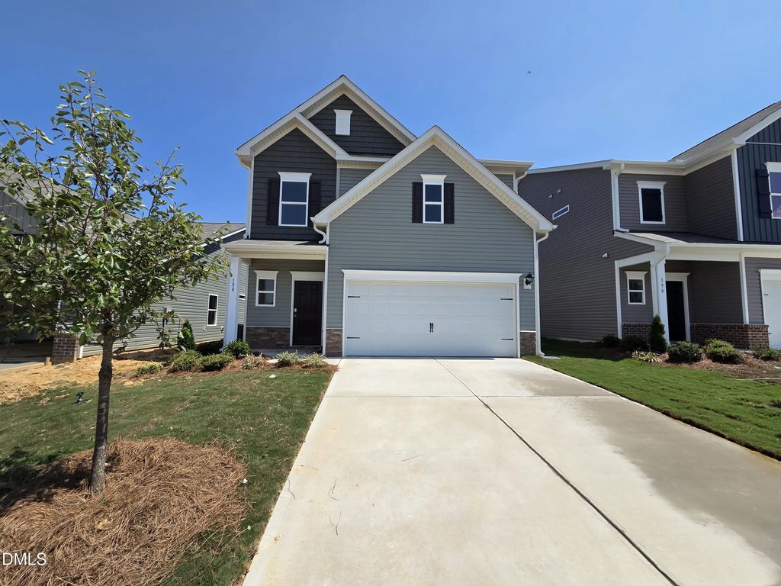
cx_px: 390
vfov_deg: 89.9
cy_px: 293
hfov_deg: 106.2
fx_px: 293
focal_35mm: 13
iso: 50
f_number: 2.2
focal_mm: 2.2
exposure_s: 1/2874
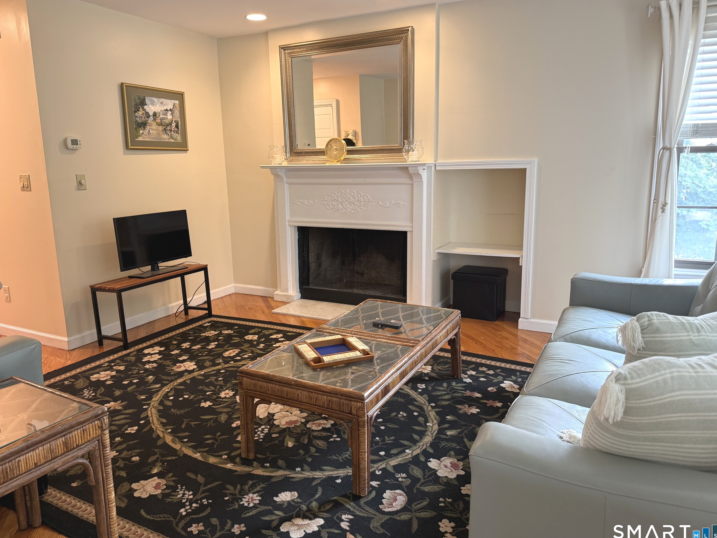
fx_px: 518
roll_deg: +0.9
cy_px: 264
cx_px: 351
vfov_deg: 54.9
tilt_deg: -9.5
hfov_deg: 69.4
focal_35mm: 25
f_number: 1.78
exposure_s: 1/60
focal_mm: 6.76
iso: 160
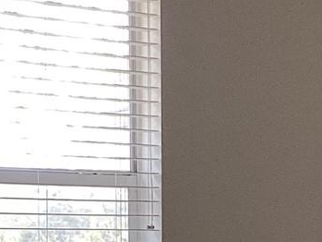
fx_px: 1321
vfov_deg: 10.2
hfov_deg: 13.9
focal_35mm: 142
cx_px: 218
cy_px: 324
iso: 125
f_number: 2.4
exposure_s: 1/50
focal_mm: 3.3
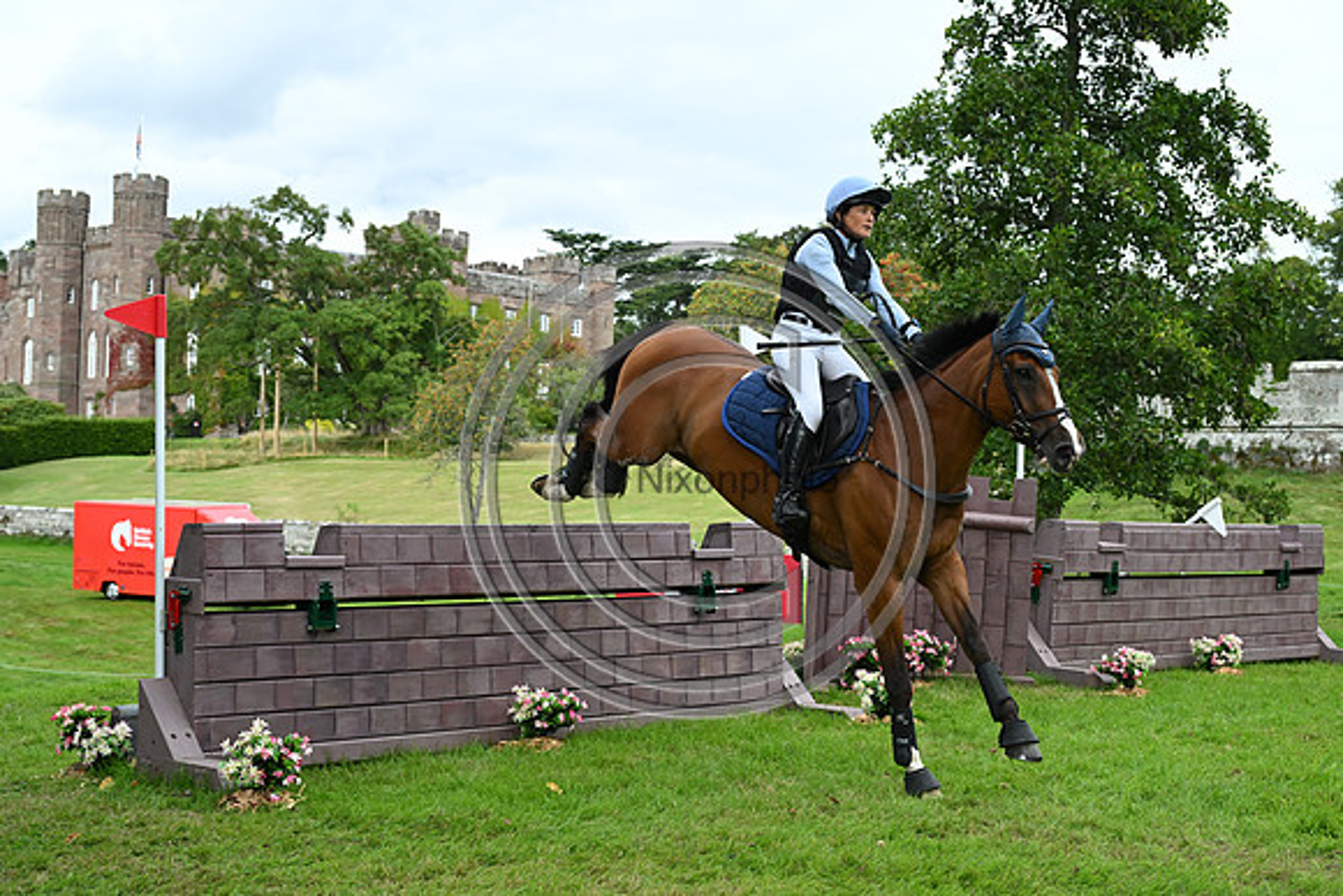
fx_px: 1791
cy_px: 448
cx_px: 672
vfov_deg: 28.1
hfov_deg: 41.1
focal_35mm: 48
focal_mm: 48
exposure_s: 1/1250
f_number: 5
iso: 900
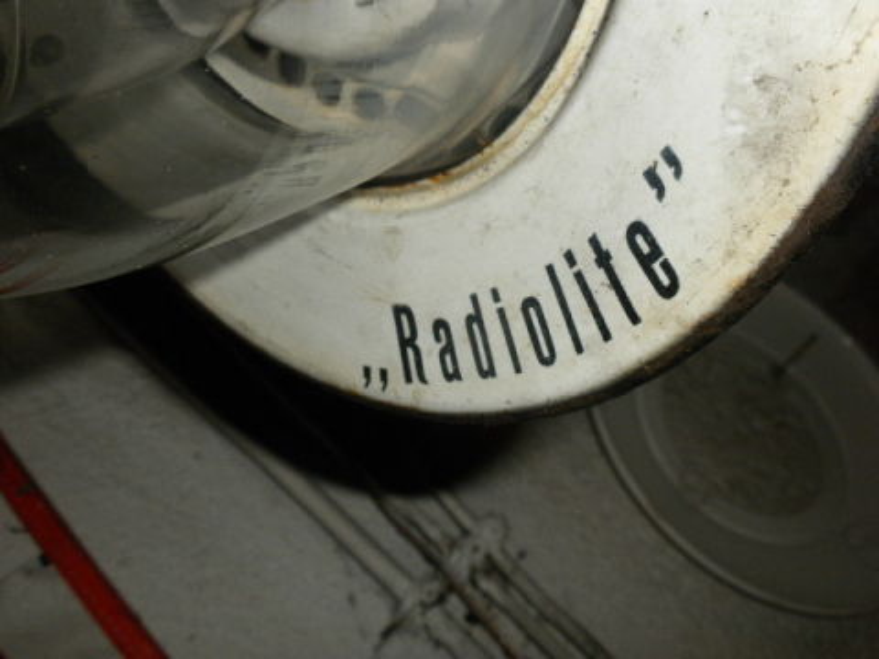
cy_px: 330
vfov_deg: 38.7
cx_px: 440
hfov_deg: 50.1
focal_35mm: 37
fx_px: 940
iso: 200
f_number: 10
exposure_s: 1/30
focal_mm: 6.6
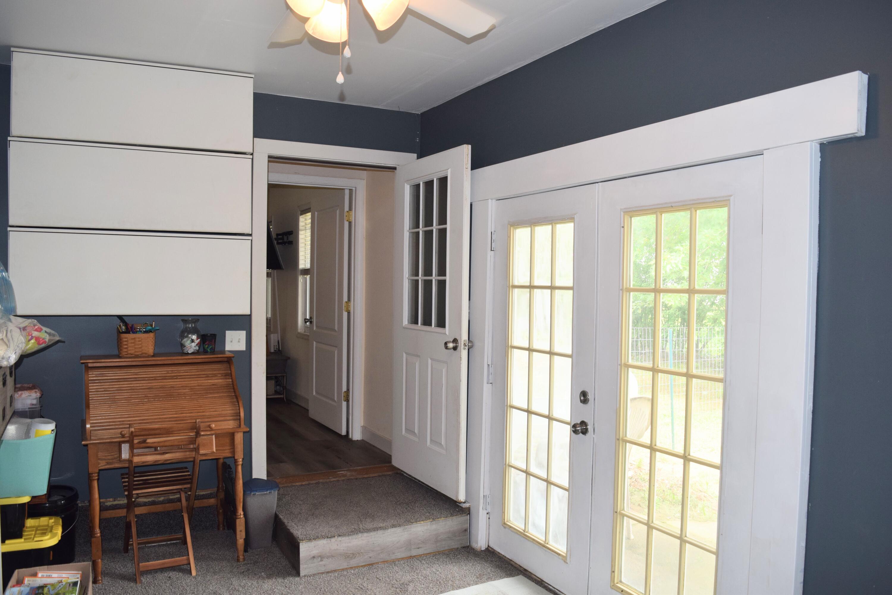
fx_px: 669
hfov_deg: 67.4
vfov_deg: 47.9
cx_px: 446
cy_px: 298
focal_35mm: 27
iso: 450
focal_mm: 18
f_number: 5.6
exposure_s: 1/125
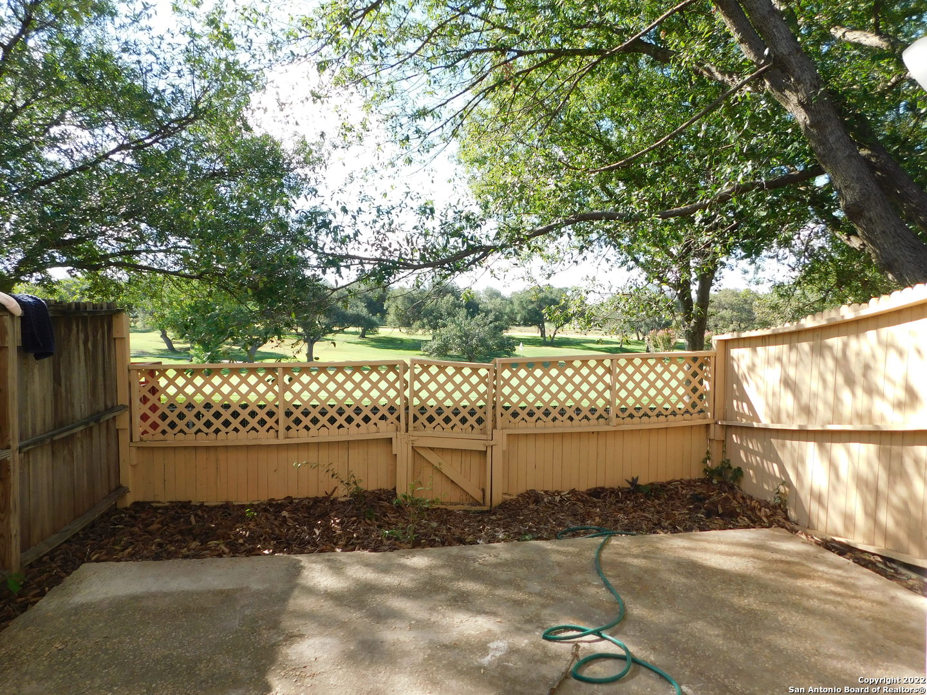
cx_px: 464
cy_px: 348
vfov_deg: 58.9
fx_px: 616
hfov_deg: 73.9
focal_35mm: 23
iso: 125
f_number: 3
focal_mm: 4
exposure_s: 1/400
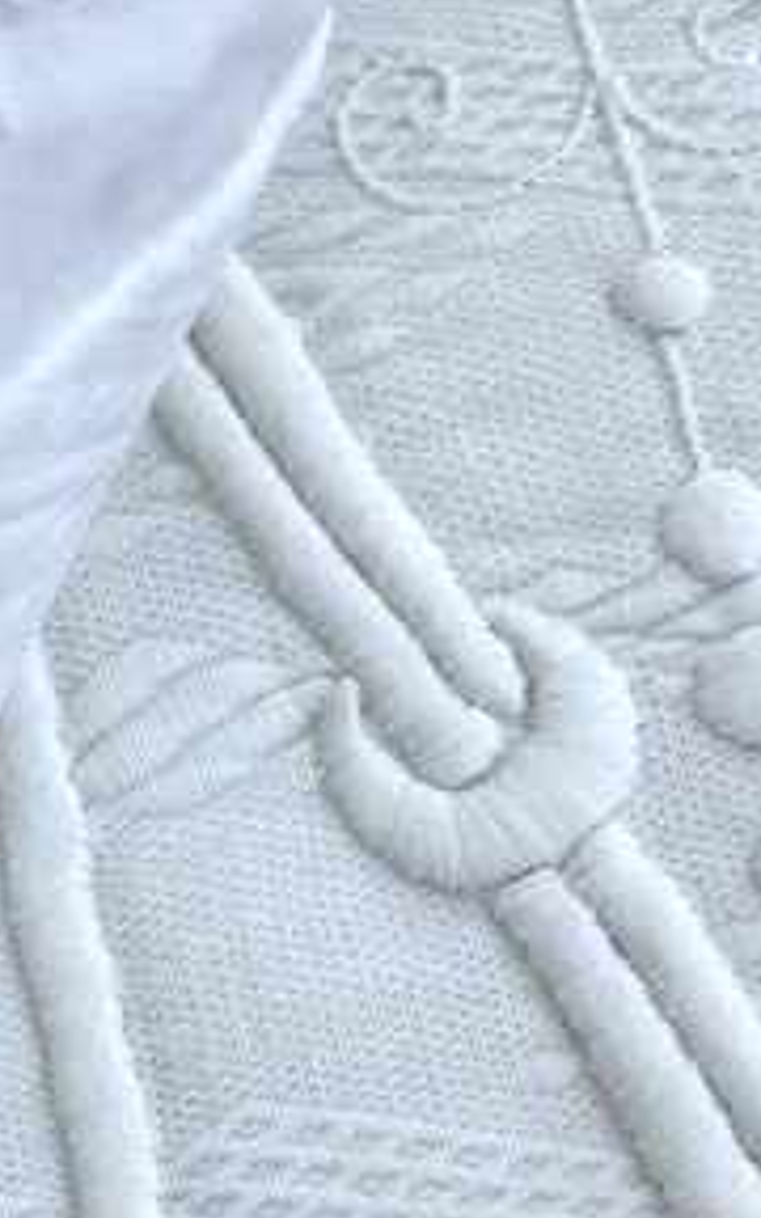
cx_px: -216
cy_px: 1062
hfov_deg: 12.9
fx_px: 3252
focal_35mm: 98
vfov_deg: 20.8
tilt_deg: -70.2
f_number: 1.6
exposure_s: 1/121
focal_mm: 4.2
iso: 80
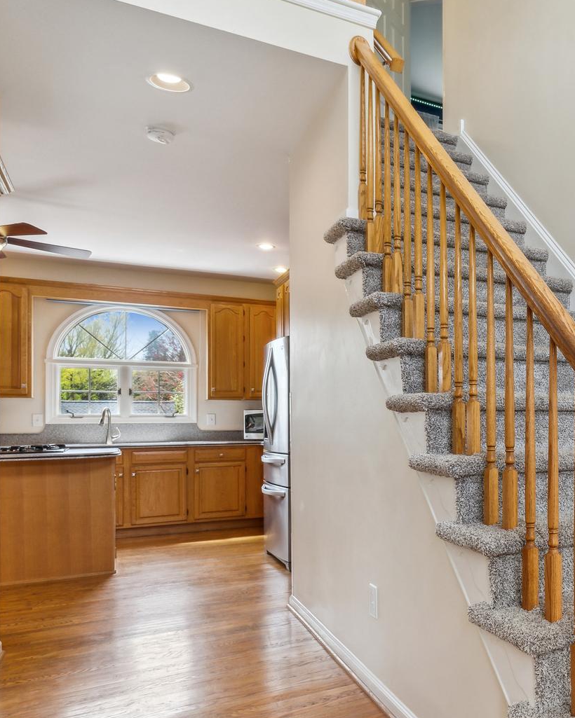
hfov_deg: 41.8
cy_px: 418
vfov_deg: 58.5
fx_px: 638
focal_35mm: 30
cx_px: 581
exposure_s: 1/50
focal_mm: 16
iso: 200
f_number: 11
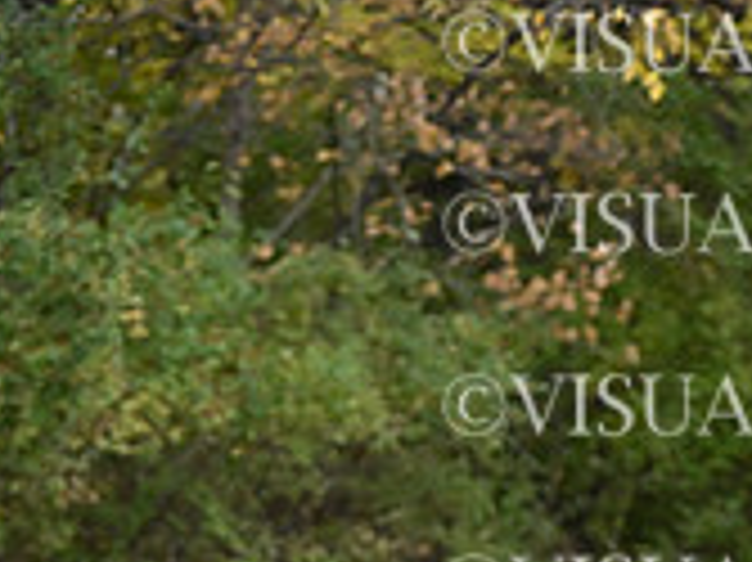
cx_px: 1094
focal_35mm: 301
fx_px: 6534
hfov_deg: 6.5
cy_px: 677
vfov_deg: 4.9
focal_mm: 90
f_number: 3.5
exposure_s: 1/4000
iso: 1000
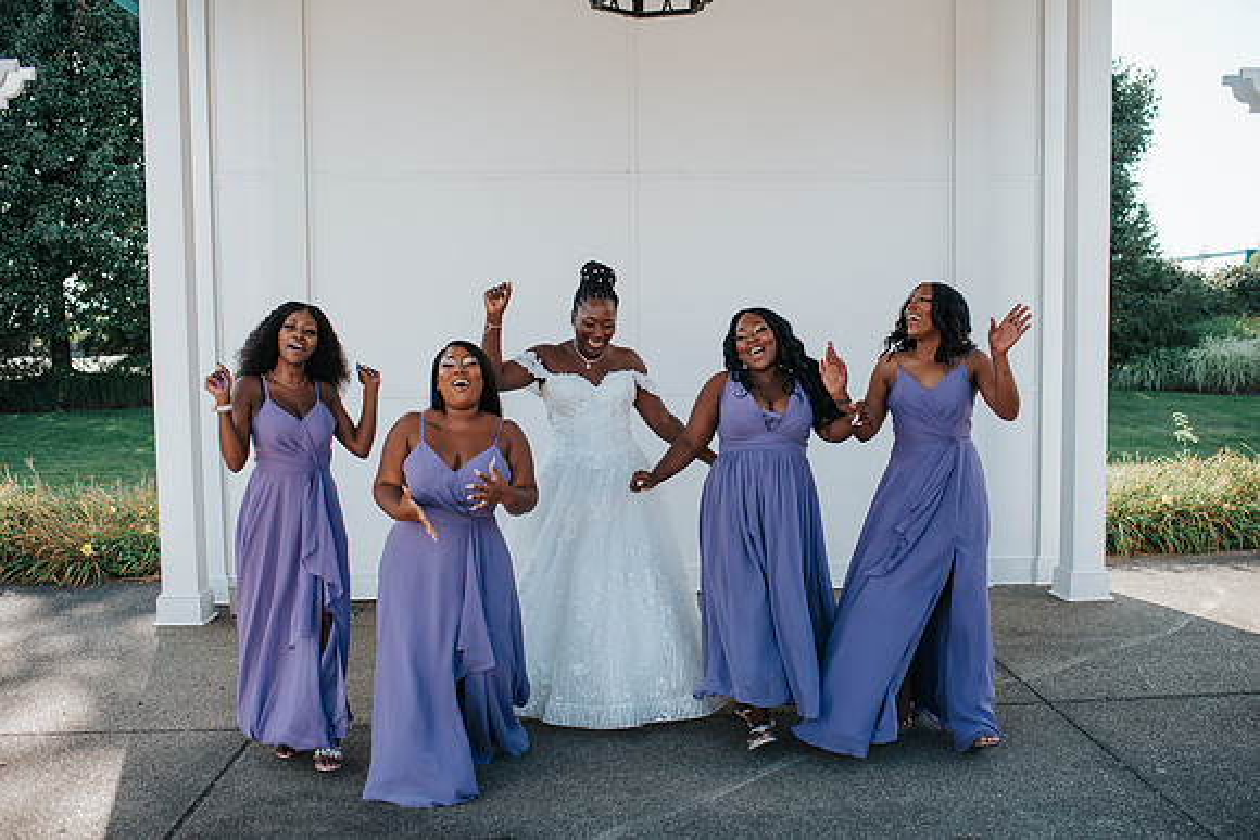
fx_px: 1331
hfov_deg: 50.6
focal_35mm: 38
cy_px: 437
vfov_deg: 35.0
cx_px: 683
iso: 100
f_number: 2.8
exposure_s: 1/640
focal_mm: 35
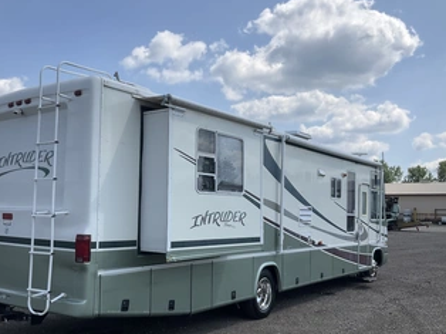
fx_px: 476
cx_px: 186
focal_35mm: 37
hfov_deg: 50.0
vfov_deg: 38.6
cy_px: 188
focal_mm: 3
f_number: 1.8
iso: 25
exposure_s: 1/2227
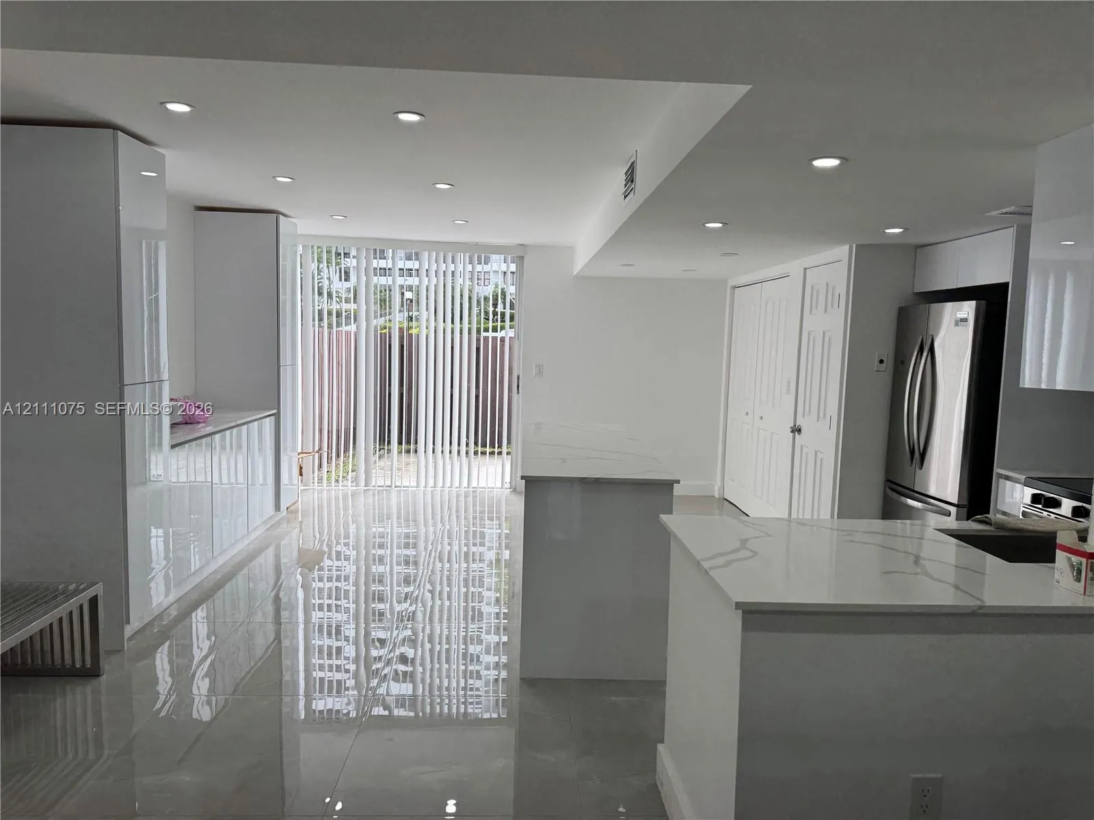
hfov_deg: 71.6
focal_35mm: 24
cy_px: 410
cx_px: 547
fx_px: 758
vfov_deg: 56.8
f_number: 1.78
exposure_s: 1/842
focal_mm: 6.76
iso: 80
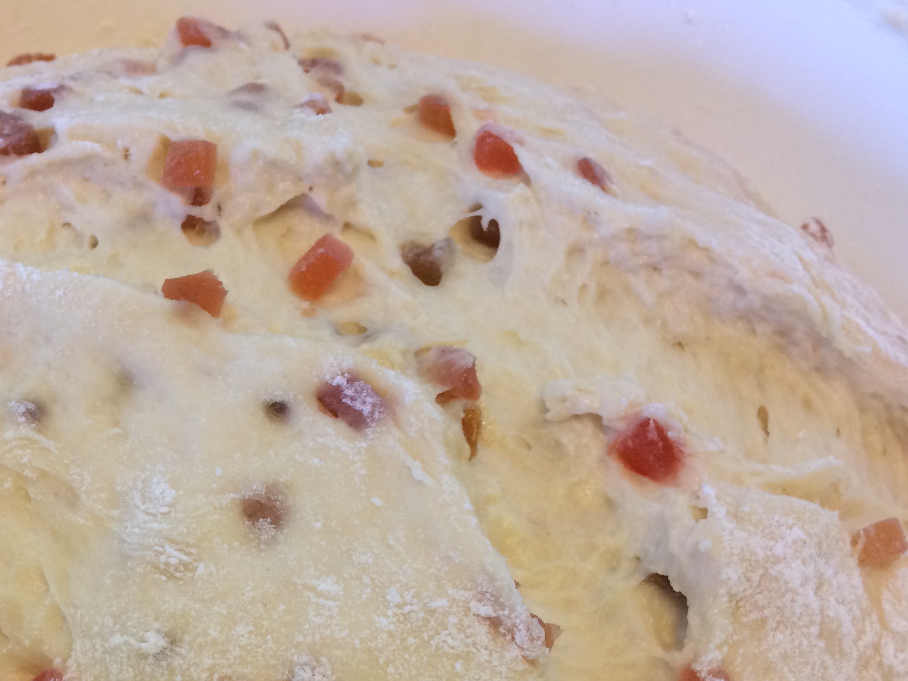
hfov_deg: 39.1
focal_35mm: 48
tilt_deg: -55.5
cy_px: 550
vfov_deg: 29.5
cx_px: 281
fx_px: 1259
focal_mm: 4.15
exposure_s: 1/30
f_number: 2.2
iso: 50
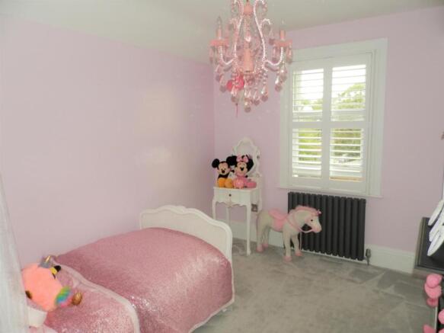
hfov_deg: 69.4
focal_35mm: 25
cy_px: 166
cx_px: 222
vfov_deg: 54.9
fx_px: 321
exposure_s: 1/30
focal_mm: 4.5
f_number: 3.1
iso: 100
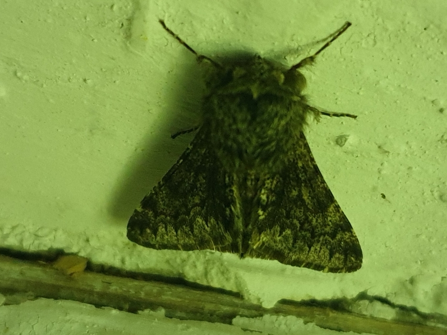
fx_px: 336
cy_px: 168
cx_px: 224
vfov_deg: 53.1
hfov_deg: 67.3
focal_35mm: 26
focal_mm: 4.3
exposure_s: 1/50
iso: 400
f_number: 1.5
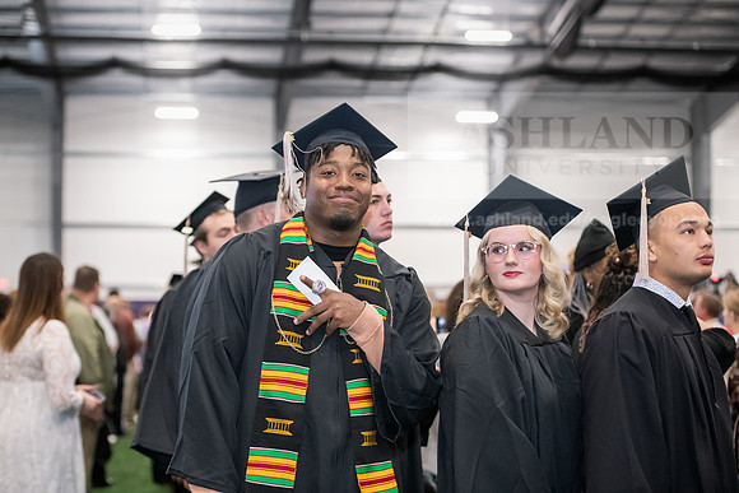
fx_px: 1540
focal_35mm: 75
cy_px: 246
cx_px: 370
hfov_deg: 27.0
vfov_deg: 18.2
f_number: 3.2
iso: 3200
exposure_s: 1/200
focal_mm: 75
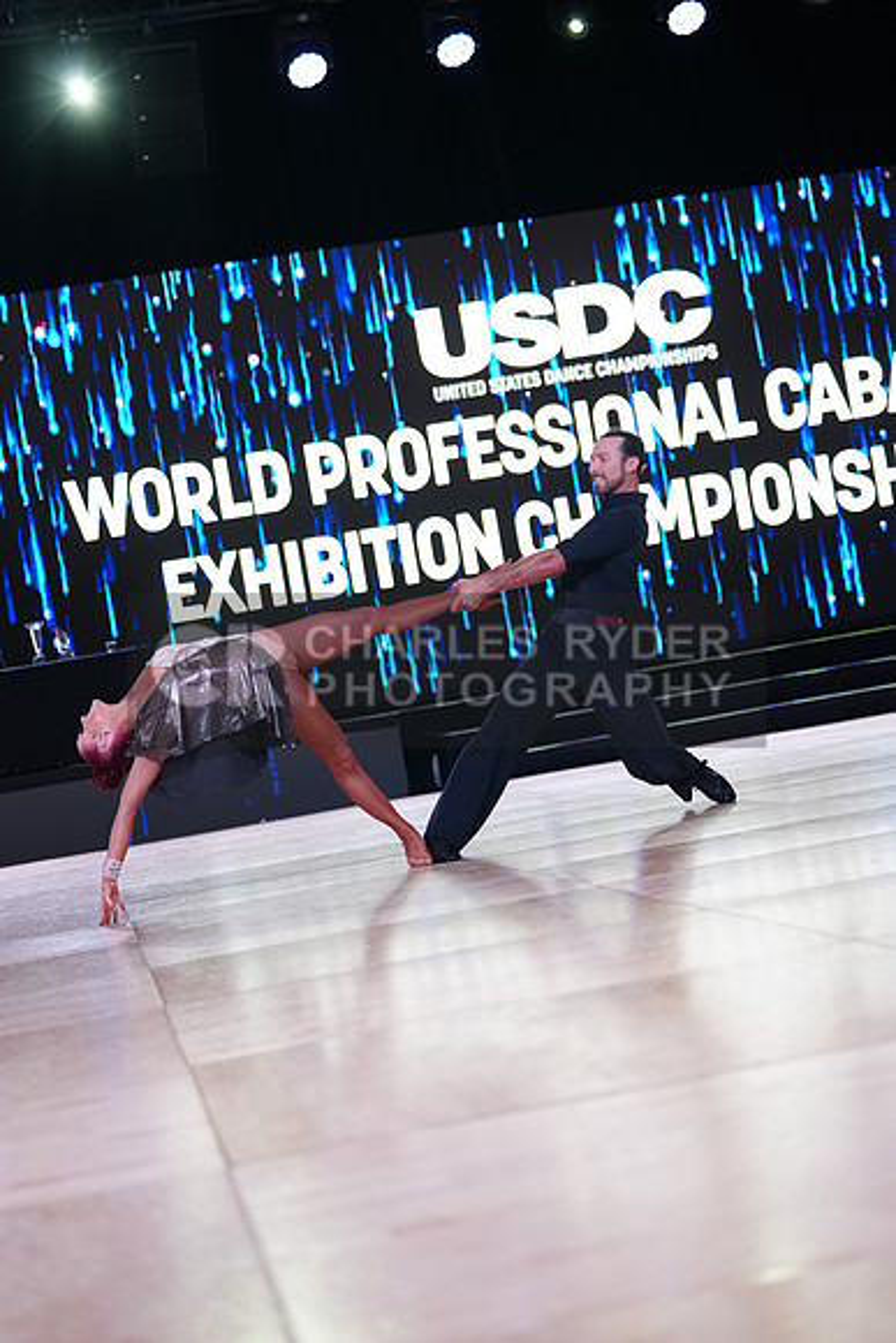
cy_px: 672
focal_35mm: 70
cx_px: 448
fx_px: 2612
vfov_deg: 28.8
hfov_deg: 19.5
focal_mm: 70
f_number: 2.8
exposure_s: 1/500
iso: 1250
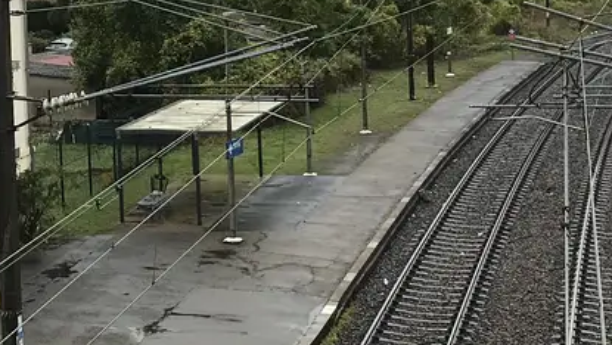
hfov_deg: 21.5
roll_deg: +2.6
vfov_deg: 12.7
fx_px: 1526
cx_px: -59
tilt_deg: -0.1
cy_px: -28
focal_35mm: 94
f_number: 1.8
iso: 20
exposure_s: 1/622
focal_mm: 3.99
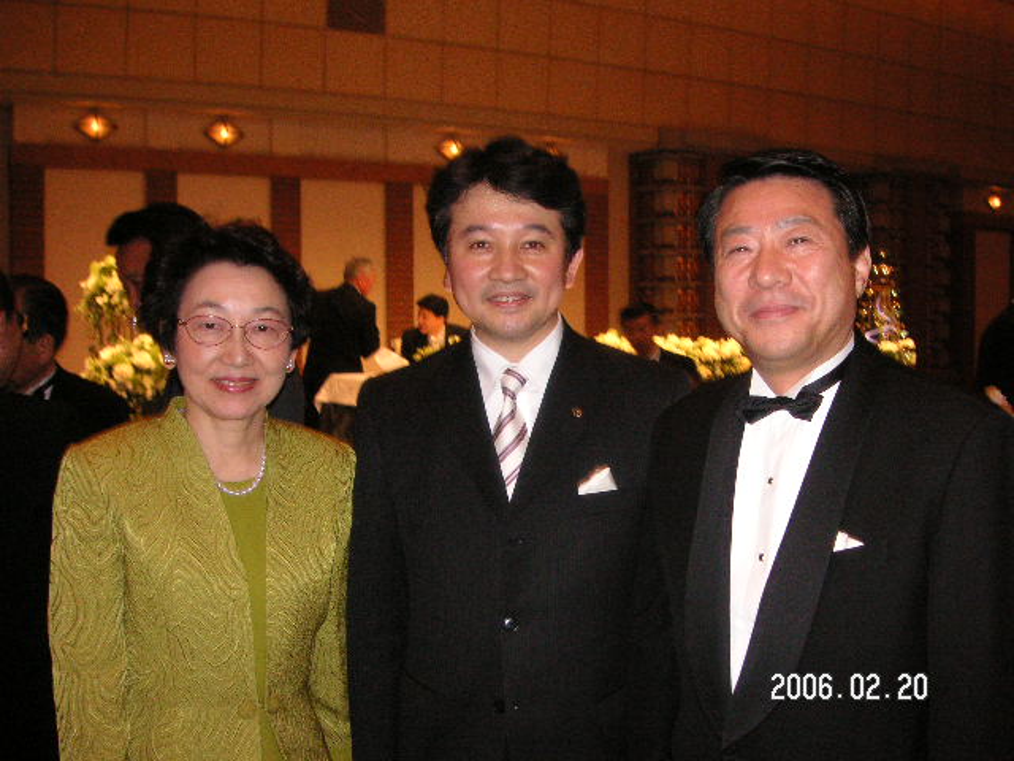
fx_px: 1084
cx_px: 507
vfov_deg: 38.7
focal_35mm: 37
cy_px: 380
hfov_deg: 50.1
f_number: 2.8
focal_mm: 6.1
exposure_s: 1/45
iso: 160
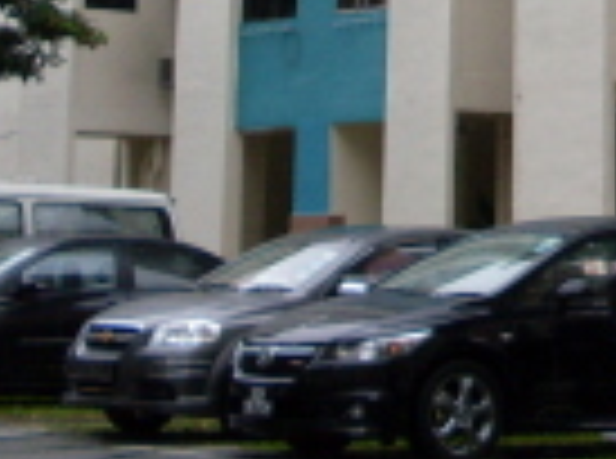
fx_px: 2716
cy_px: -396
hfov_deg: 12.2
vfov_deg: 9.2
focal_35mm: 153
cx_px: 971
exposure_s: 1/180
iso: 80
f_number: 2.8
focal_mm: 6.3
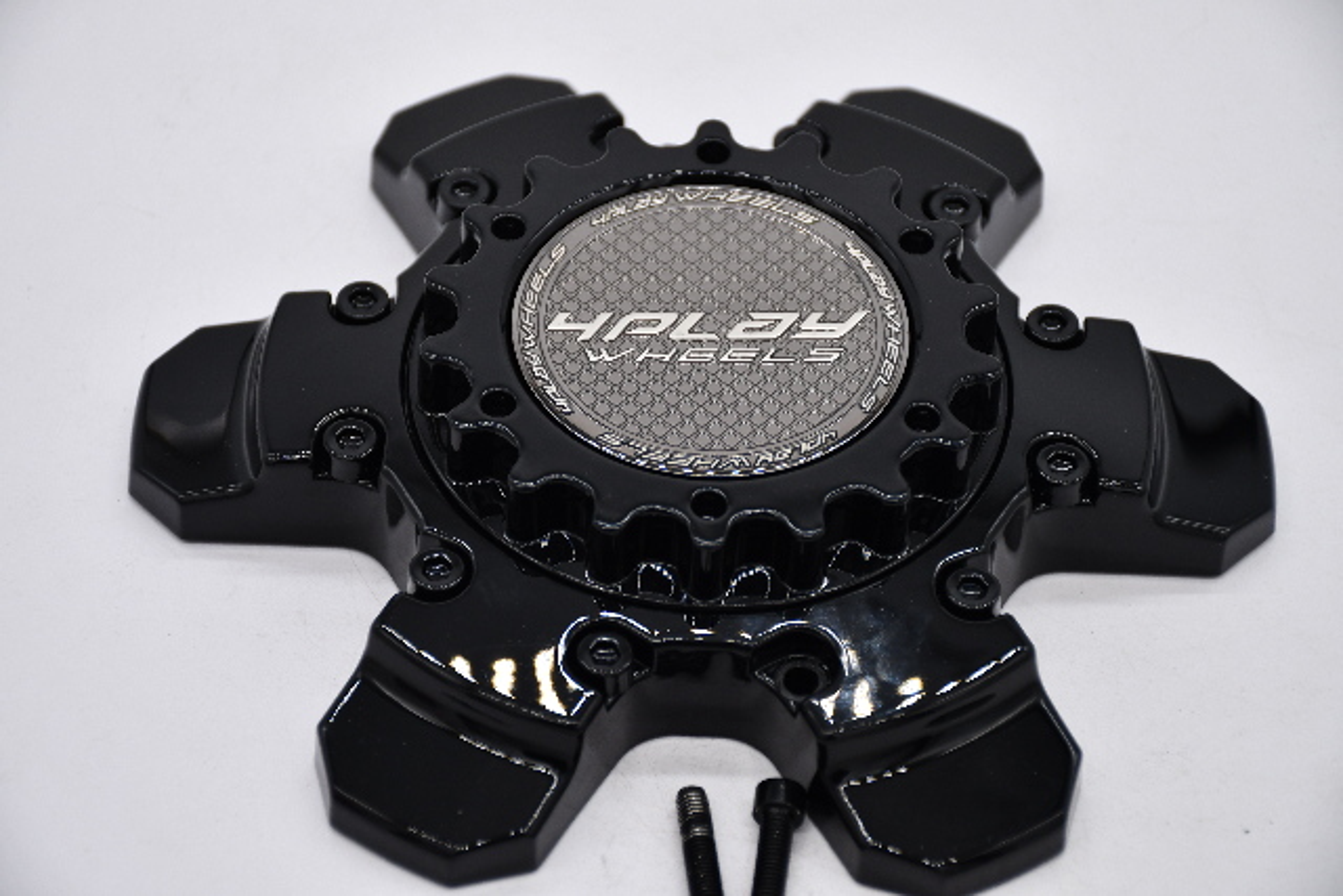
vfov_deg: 12.2
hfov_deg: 18.3
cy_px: 448
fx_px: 4179
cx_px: 672
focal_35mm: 112
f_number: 5
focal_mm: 75
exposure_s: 1/250
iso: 500
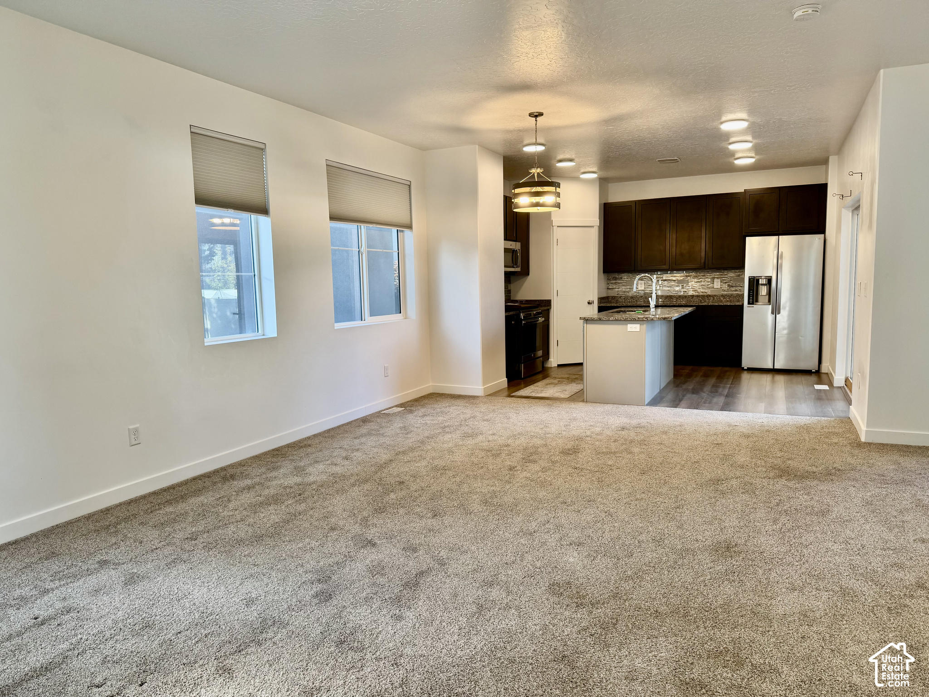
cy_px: 348
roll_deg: +1.4
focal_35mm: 24
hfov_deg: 71.6
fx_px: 644
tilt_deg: -6.6
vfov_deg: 56.8
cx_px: 464
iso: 100
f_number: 1.78
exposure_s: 1/120
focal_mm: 6.76
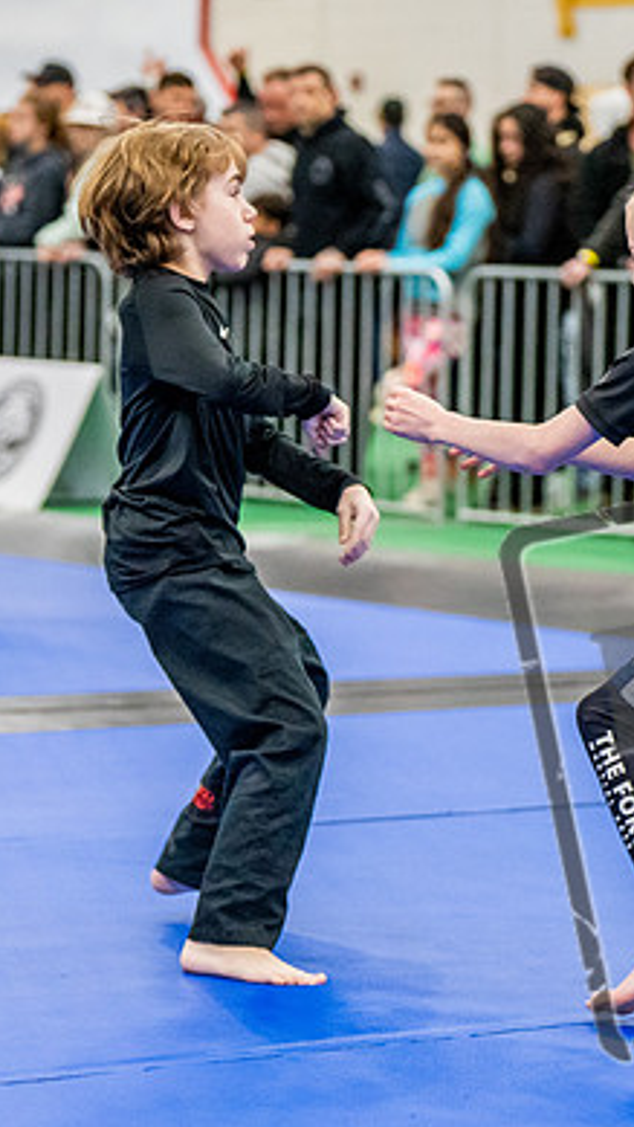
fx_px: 4420
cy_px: 666
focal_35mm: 148
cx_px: 344
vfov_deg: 14.5
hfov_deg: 8.2
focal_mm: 76
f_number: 2.8
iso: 5000
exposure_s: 1/500
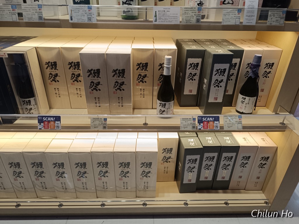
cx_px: 150
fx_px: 207
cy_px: 112
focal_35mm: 24
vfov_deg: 56.8
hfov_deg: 71.6
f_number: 1.65
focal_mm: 6.14
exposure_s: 1/100
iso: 166
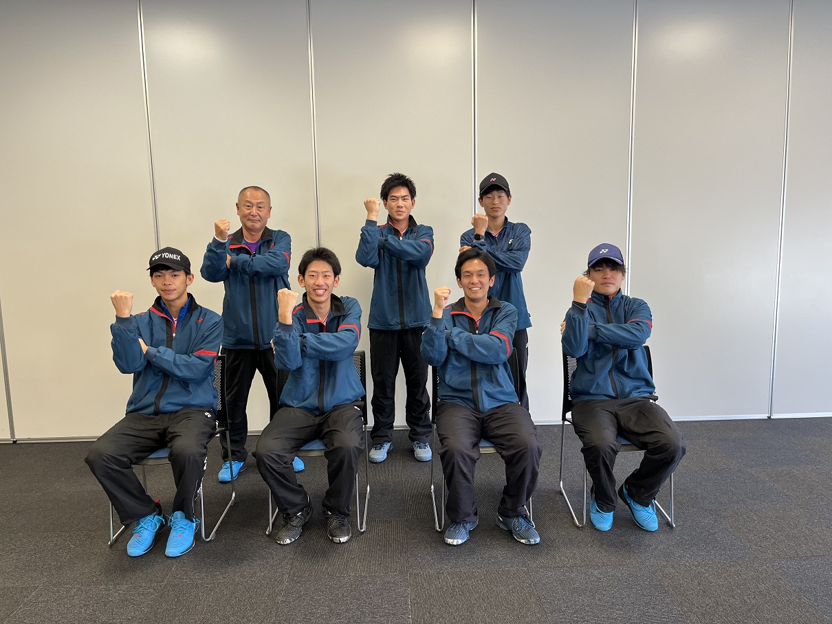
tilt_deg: -8.1
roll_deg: +0.8
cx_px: 416
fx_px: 625
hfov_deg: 67.3
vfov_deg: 53.1
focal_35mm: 26
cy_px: 312
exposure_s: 1/120
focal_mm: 5.1
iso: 100
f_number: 1.6
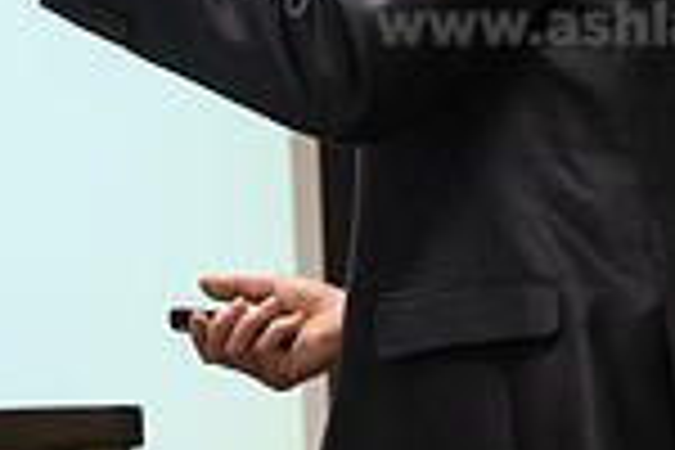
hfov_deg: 7.6
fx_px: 5081
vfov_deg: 5.1
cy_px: 119
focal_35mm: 271
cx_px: 171
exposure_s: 1/200
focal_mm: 70
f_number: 3.5
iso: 1250
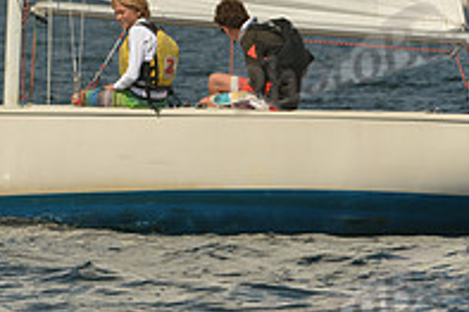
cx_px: 110
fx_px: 10374
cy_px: -37
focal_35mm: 797
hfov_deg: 2.6
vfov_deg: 1.7
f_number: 9
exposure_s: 1/1250
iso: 320
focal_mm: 270
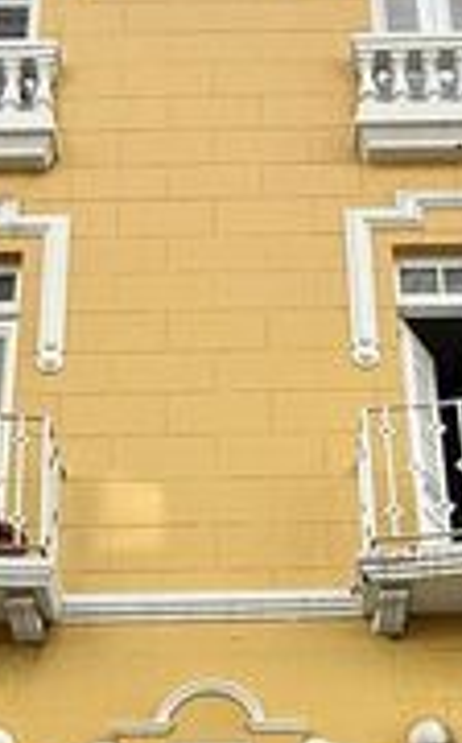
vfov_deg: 31.8
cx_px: 239
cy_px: 857
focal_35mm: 55
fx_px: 1112
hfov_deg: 23.5
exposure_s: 1/664
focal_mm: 2.22
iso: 50
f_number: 2.2
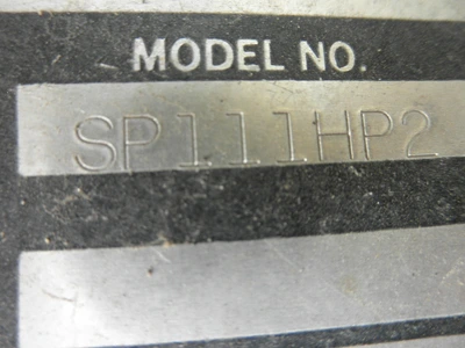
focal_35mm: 28
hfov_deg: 63.4
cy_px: 174
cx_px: 232
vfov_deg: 49.7
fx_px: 376
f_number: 3
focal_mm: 5
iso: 64
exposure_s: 1/50
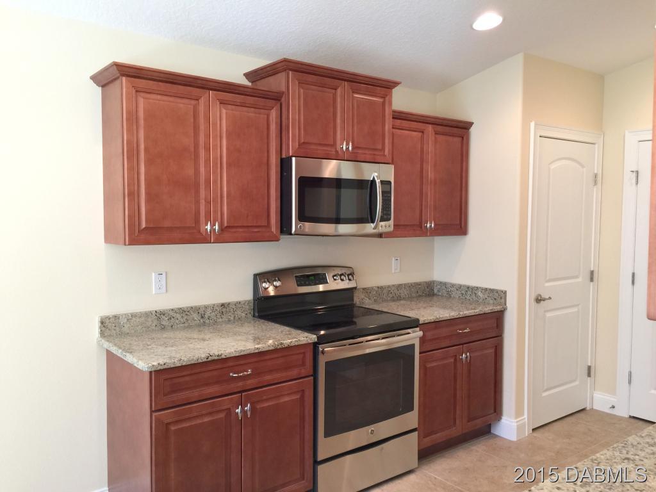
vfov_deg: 48.2
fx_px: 550
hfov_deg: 61.7
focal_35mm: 29
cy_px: 246
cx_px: 328
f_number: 2.2
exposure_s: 1/15
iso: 32
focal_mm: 4.15
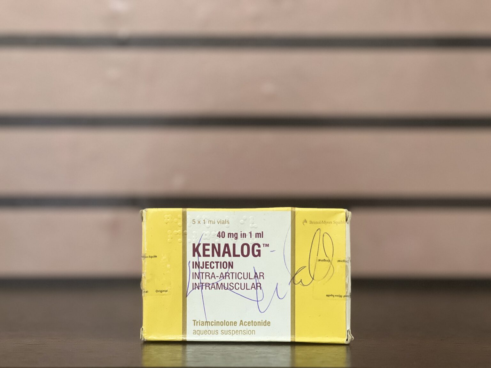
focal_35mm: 77
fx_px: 1092
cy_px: 184
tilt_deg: +0.5
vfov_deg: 19.1
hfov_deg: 25.3
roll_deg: +0.2
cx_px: 246
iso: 400
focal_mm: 9
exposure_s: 1/33
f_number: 2.8
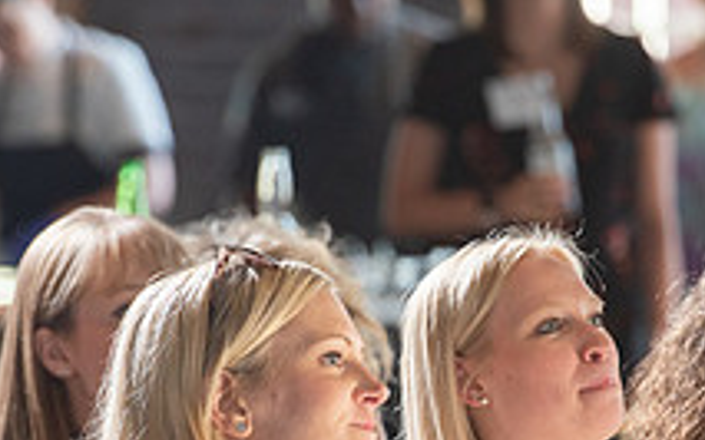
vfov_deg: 2.4
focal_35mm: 554
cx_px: 500
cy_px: 452
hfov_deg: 3.8
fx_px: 10641
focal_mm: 200
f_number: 5
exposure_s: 1/200
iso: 640
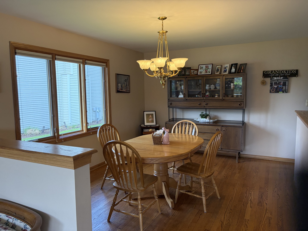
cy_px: 116
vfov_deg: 53.1
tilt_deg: -6.5
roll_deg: +0.9
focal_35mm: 26
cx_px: 154
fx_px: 231
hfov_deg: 67.3
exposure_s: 1/165
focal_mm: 5.96
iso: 125
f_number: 1.6
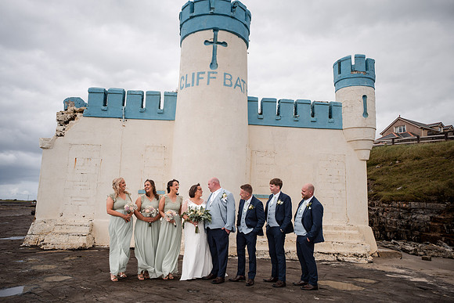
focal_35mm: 28
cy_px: 152
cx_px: 227
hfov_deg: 65.5
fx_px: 353
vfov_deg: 46.4
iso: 100
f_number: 2.8
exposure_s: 1/2000
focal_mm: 28
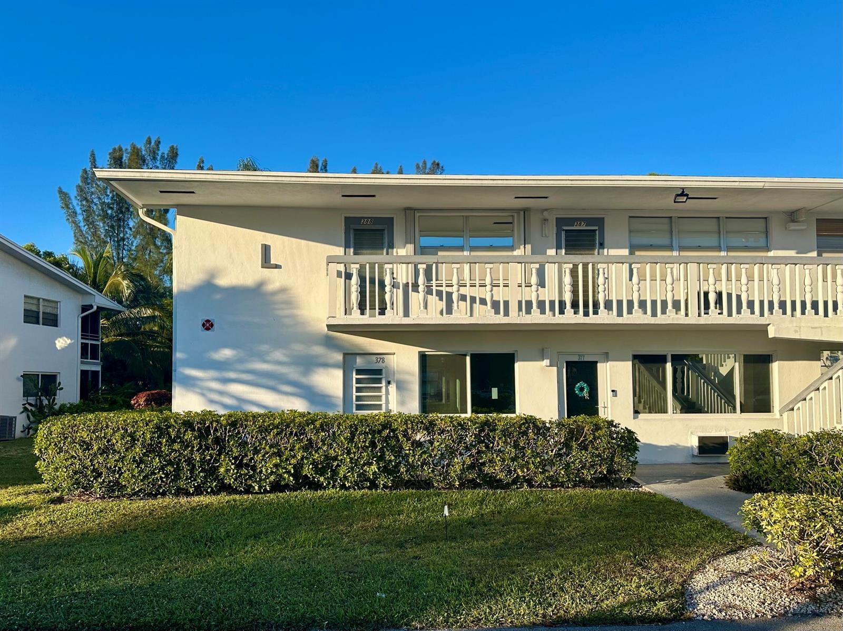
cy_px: 316
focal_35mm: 24
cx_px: 422
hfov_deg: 71.6
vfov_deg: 56.8
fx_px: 584
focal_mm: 6.86
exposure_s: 1/2967
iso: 80
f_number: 1.78
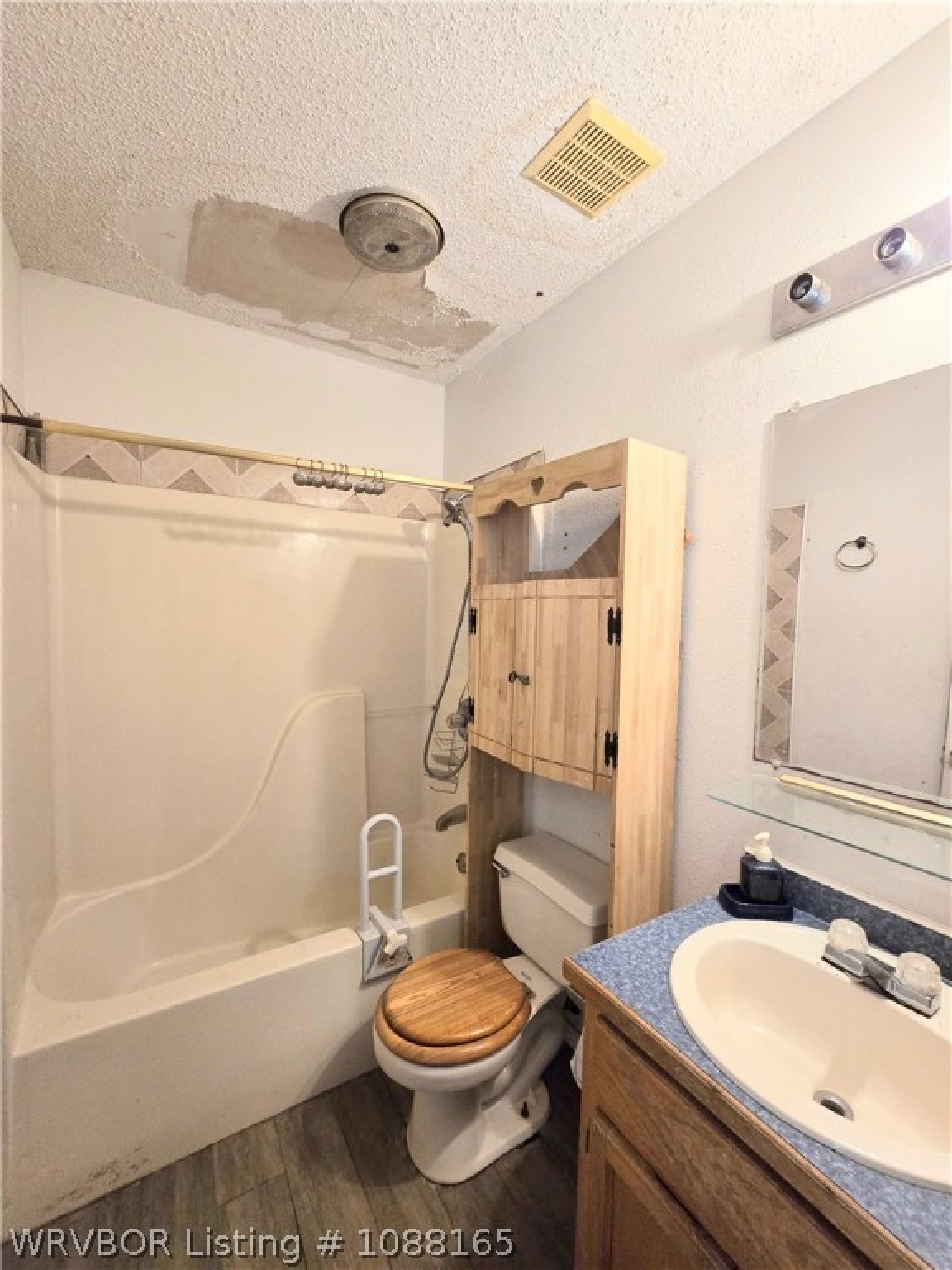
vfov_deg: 106.2
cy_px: 635
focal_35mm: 13
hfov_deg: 89.9
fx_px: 477
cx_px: 476
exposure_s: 1/60
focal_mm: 2.2
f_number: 2.2
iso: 320
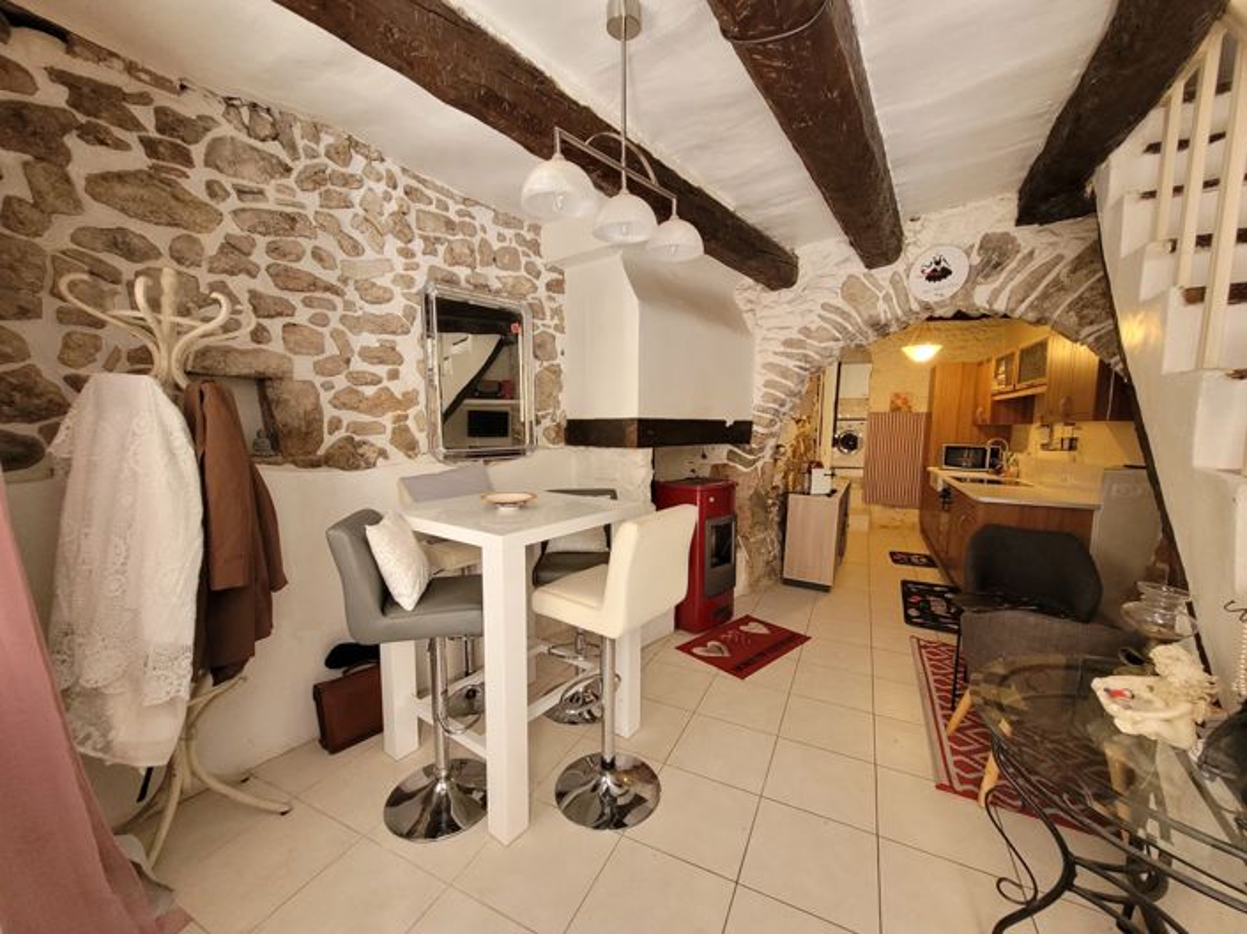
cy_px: 467
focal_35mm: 13
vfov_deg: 89.9
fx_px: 468
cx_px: 624
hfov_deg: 106.2
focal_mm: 1.74
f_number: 2.2
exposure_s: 1/33
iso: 400
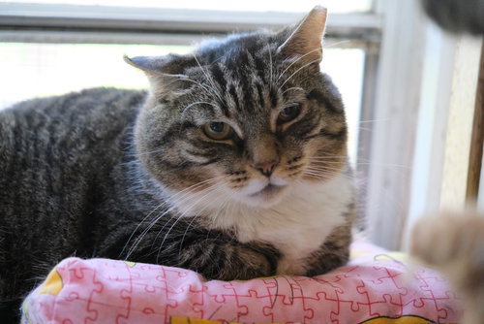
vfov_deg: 18.2
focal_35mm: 75
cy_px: 162
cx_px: 242
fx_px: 1009
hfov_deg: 27.0
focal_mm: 50
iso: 8000
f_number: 2.8
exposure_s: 1/300
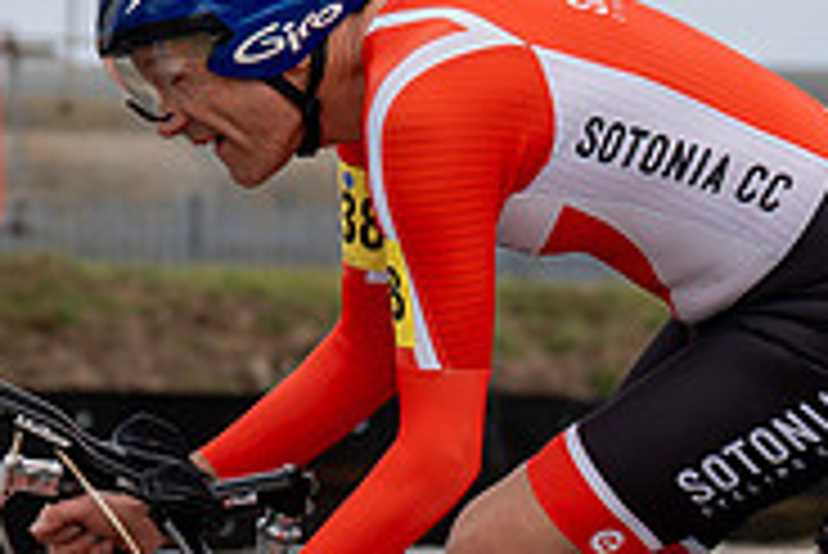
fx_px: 6859
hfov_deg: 6.9
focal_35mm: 298
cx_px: 579
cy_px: 441
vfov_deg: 4.6
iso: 125
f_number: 3.5
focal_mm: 70
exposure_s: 1/1000
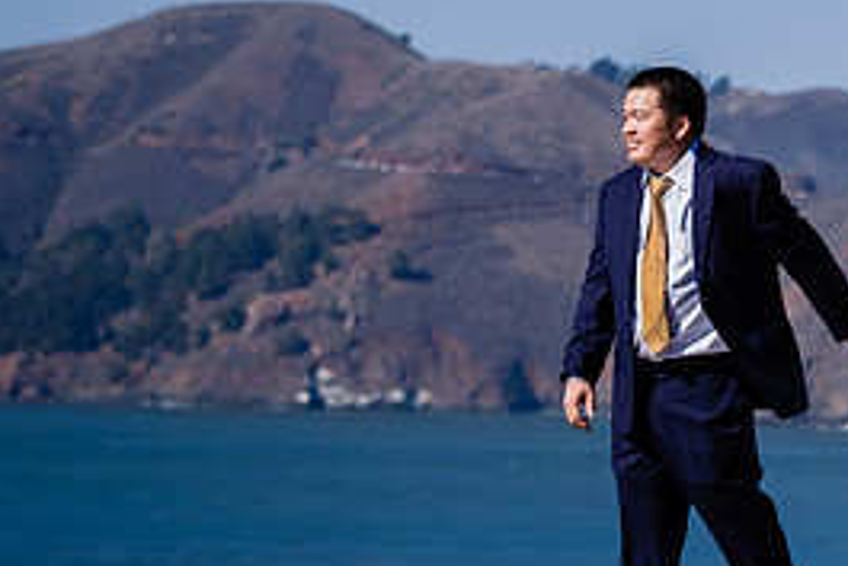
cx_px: 938
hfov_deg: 10.6
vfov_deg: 7.2
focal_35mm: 191
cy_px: 227
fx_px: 4501
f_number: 2.8
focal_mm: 56
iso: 160
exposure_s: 1/3200
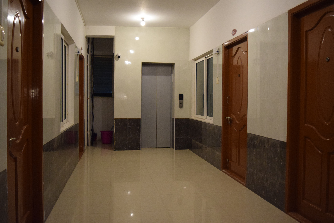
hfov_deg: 53.1
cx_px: 167
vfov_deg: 36.9
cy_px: 112
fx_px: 334
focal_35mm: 36
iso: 2500
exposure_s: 1/60
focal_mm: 24
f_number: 4
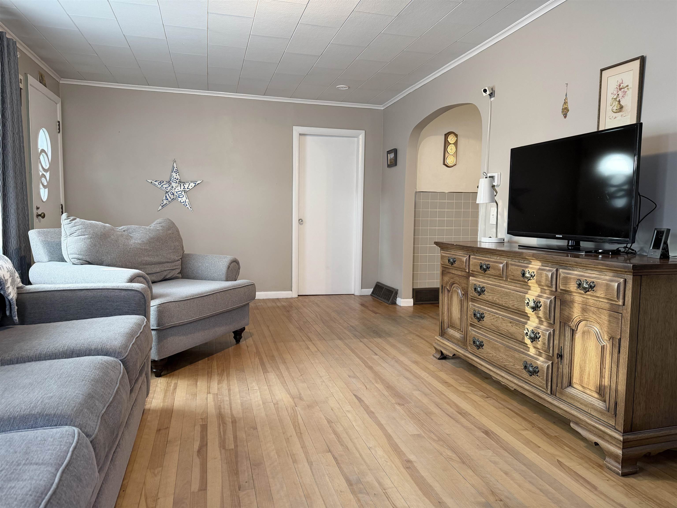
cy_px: 254
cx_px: 338
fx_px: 469
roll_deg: -0.3
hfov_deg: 71.6
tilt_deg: -5.6
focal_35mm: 24
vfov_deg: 56.8
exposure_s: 1/60
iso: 250
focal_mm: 6.76
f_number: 1.78
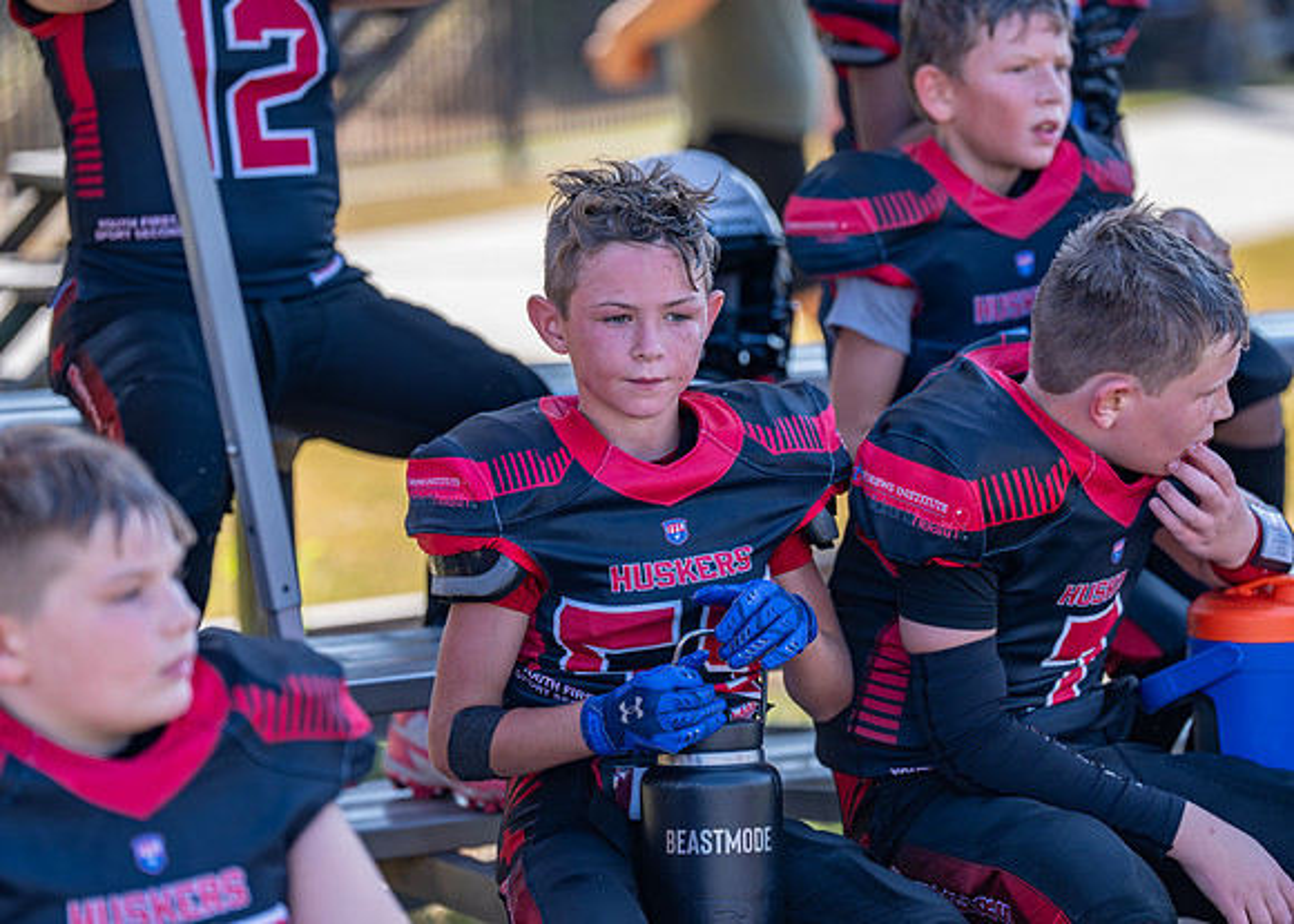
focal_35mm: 142
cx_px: 697
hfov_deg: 14.2
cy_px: 461
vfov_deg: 10.1
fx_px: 5202
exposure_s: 1/800
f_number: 2.8
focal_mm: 130
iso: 160
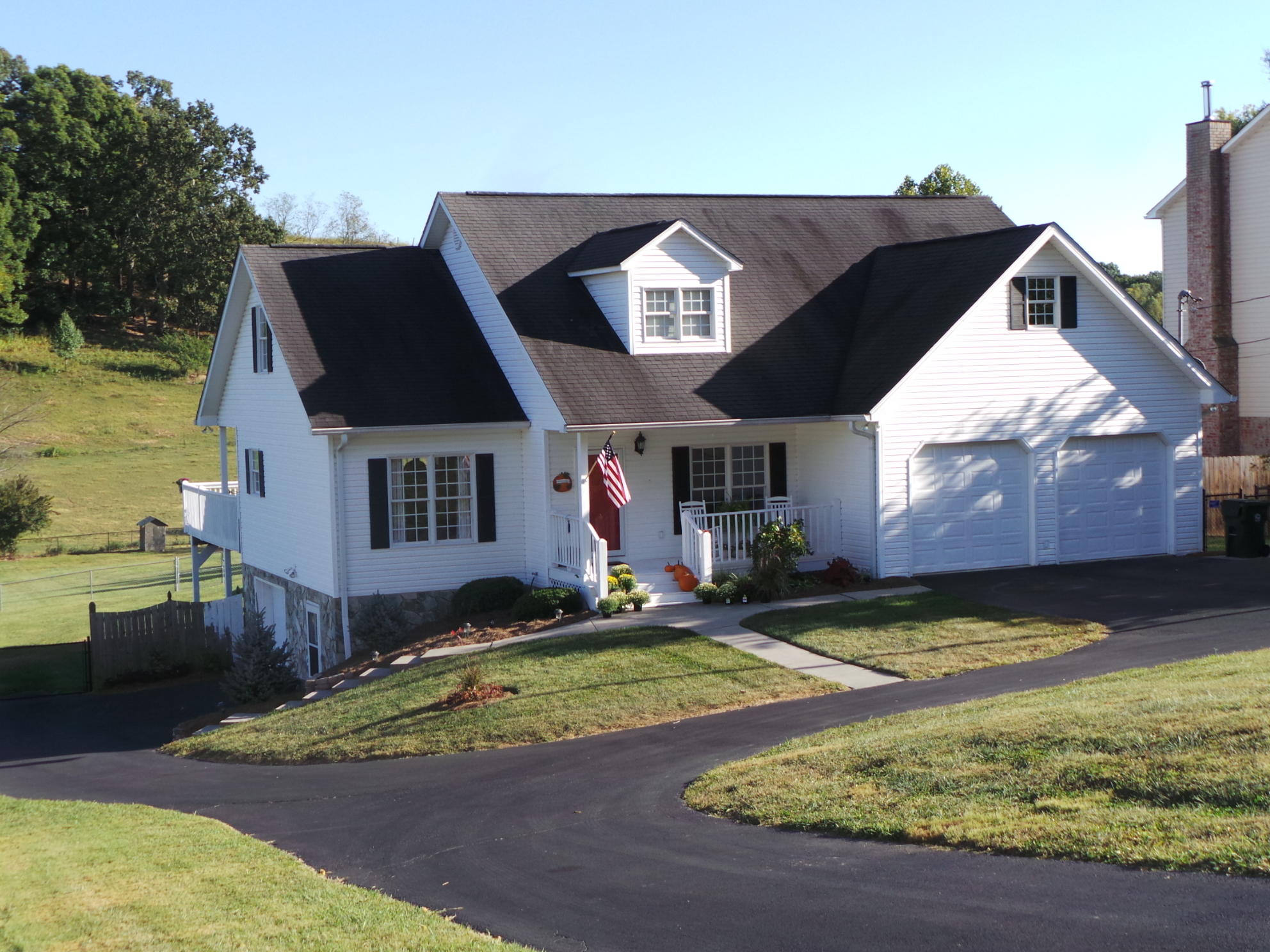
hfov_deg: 37.5
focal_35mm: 51
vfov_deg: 28.6
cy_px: 476
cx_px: 635
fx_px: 1871
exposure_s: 1/320
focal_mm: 9.2
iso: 100
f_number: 3.8
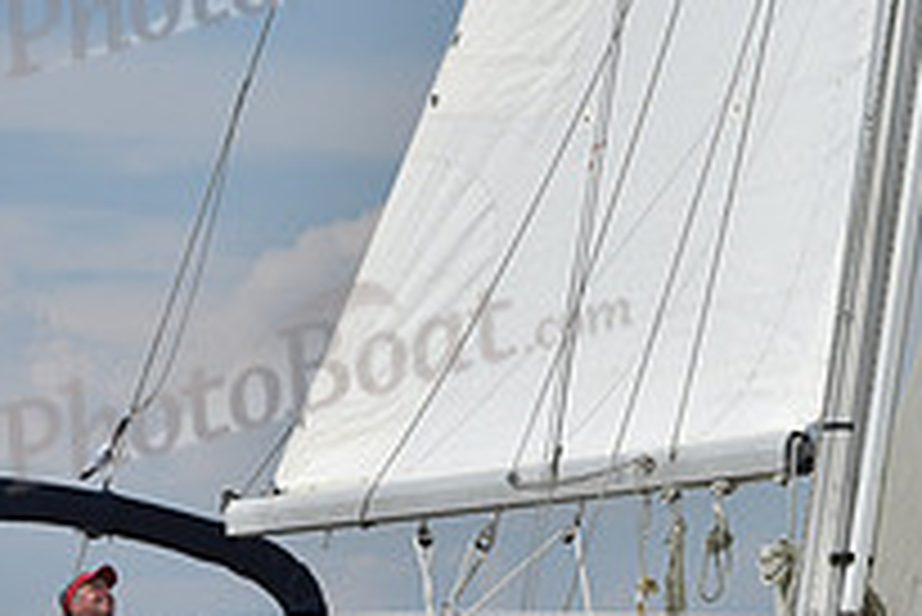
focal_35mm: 277
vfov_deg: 5.0
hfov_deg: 7.4
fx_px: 7099
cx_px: 868
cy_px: 546
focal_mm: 98
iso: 320
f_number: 11
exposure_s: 1/1250
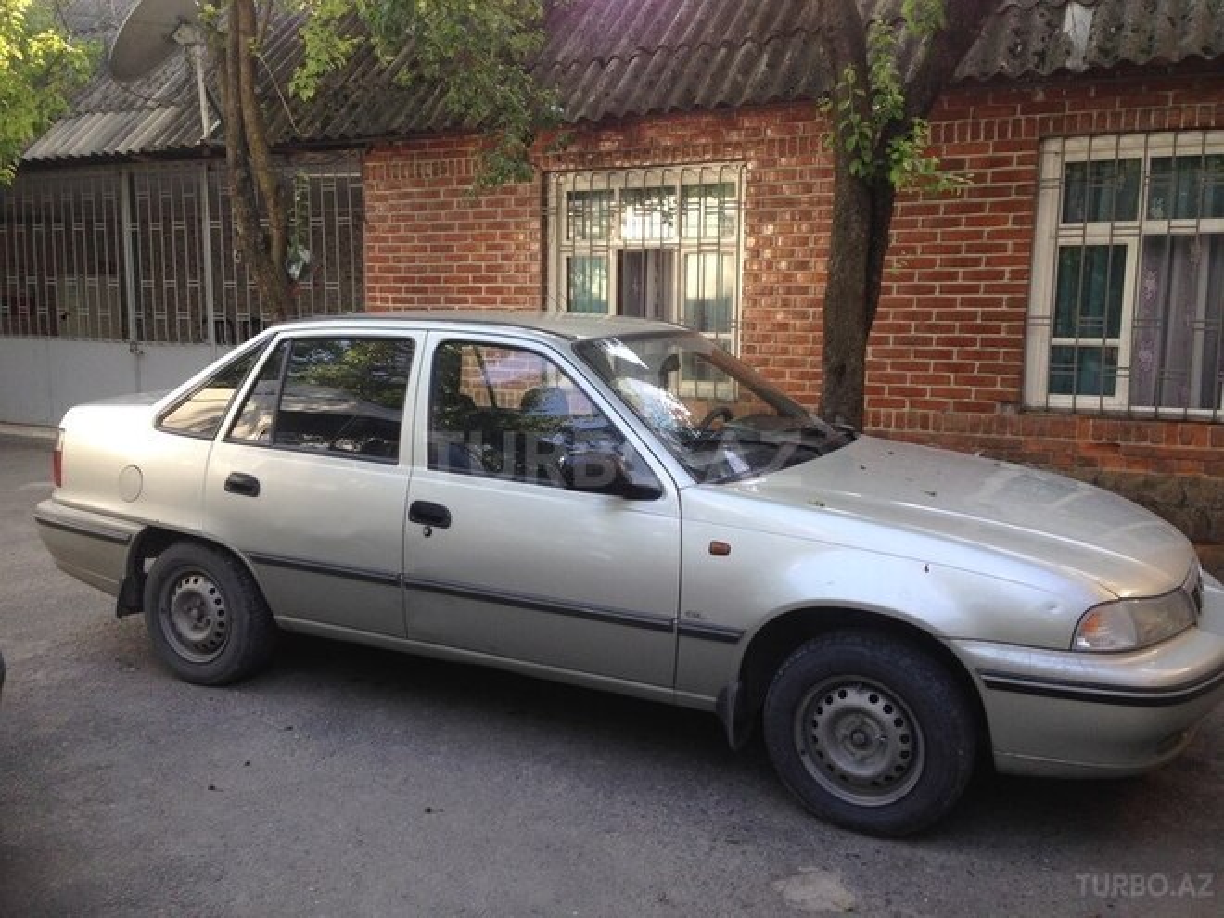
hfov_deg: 55.4
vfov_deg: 42.9
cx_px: 612
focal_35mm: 33
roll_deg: -0.7
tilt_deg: -8.1
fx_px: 1167
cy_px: 459
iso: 50
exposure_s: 1/136
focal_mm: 4.12
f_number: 2.4
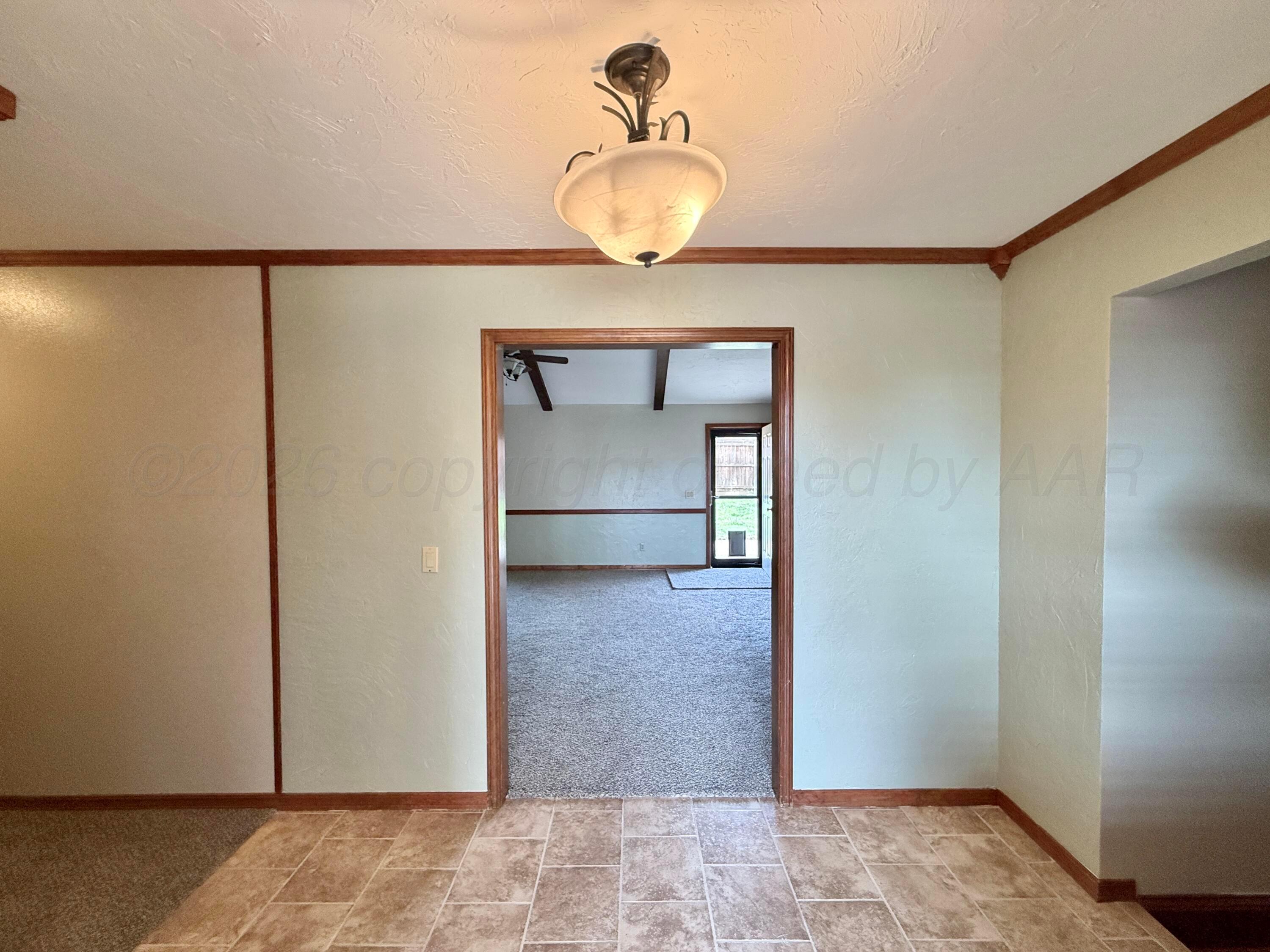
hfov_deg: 102.1
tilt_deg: -1.6
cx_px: 635
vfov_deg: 85.7
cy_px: 476
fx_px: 514
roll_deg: +0.6
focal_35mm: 14
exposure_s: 1/60
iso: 250
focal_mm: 2.22
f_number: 2.2
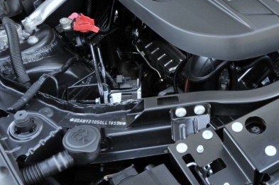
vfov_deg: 21.4
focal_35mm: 63
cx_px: 244
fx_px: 488
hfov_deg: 30.7
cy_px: 53
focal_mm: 22
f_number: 9
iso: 400
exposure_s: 1/30
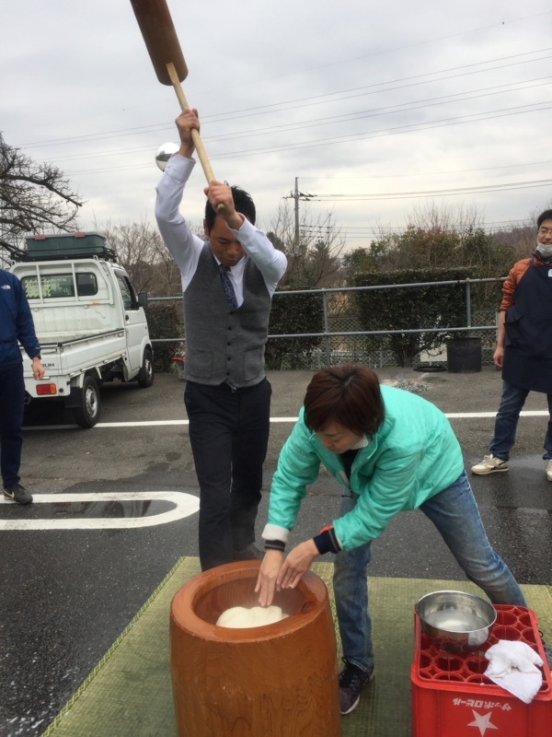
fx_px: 617
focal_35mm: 29
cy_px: 368
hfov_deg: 48.2
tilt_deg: -9.4
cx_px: 276
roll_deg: +4.3
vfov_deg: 61.7
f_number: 2.2
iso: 32
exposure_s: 1/335
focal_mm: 4.15
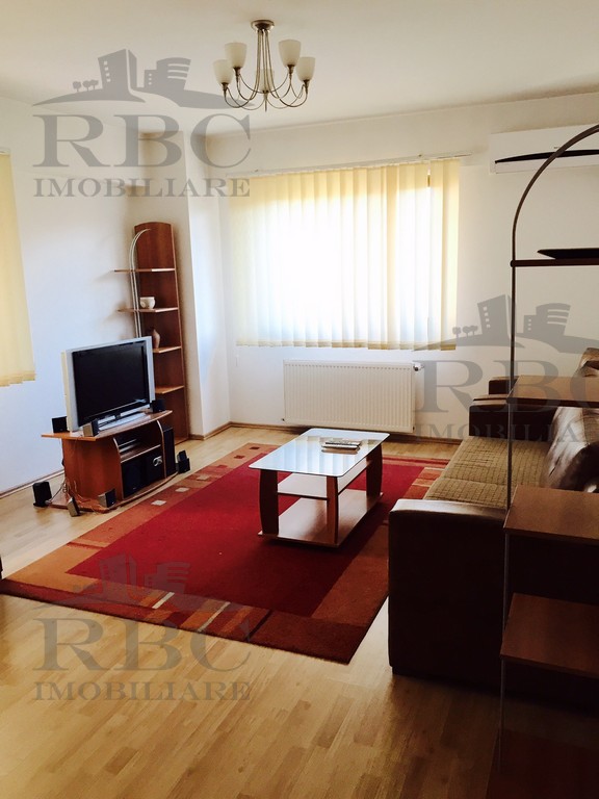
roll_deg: +2.5
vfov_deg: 61.7
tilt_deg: -10.5
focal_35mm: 29
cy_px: 400
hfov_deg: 48.2
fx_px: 669
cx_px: 300
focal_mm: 4.15
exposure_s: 1/30
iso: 32
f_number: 2.2
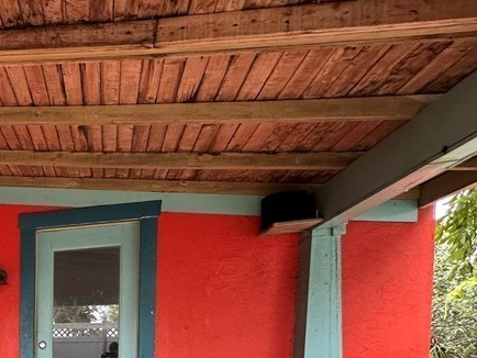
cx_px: -46
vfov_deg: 37.2
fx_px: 455
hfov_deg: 43.2
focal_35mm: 33
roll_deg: +0.2
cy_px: 378
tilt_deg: -2.8
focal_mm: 2.22
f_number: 2.2
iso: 100
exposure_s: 1/99
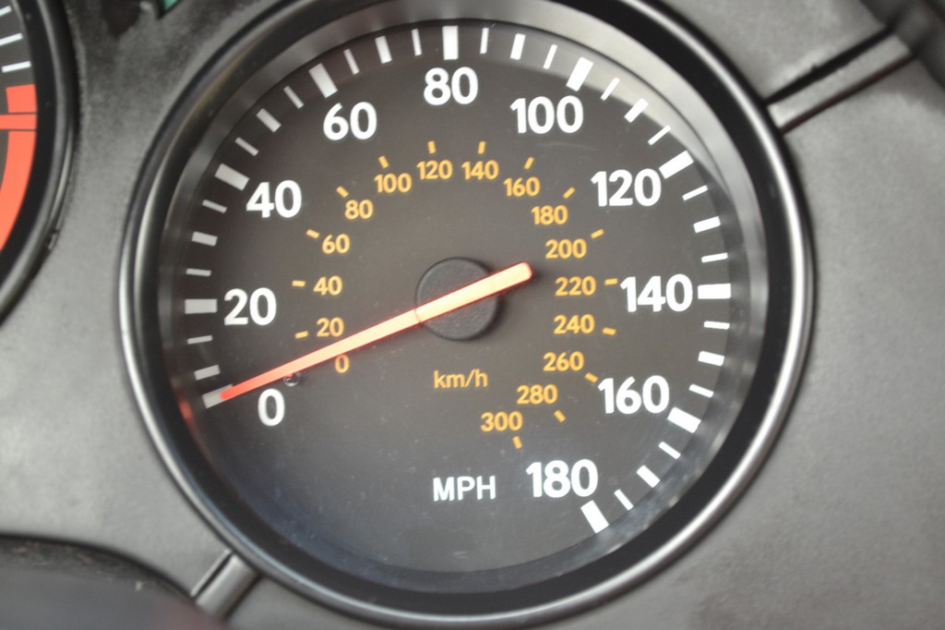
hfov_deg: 24.6
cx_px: 472
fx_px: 2165
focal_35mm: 82
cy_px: 315
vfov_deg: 16.5
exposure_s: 1/2
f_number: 5.6
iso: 800
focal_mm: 55
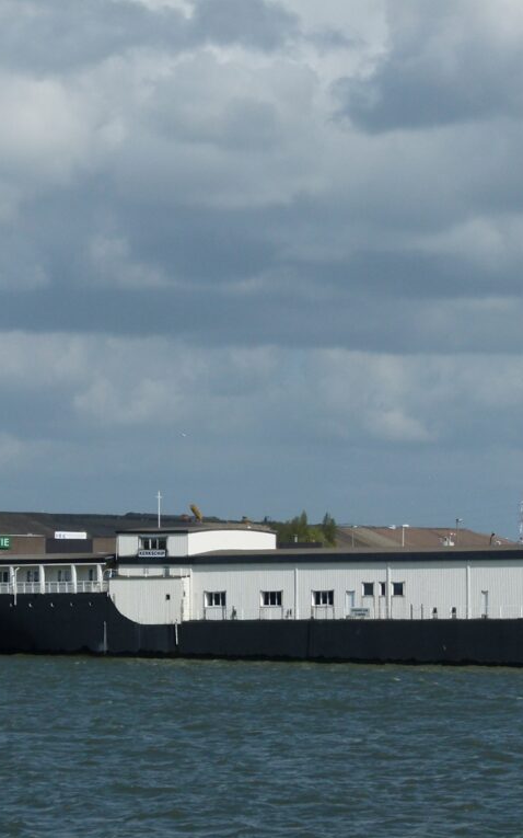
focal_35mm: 173
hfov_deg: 7.6
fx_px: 3946
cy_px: 420
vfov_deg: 12.1
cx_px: 403
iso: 100
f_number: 4
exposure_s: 1/1600
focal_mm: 21.9
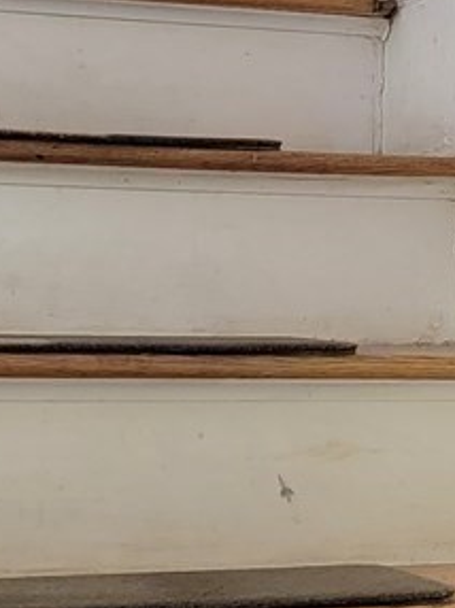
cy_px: 406
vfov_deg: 15.3
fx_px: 2264
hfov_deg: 11.1
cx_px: 665
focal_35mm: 129
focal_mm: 6.7
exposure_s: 1/40
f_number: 1.8
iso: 500
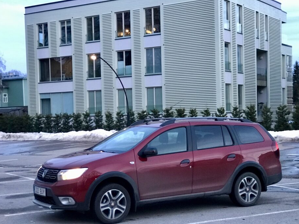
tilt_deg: -2.2
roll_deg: +1.1
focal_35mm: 64
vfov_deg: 22.9
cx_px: 154
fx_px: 553
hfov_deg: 30.3
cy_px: 125
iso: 320
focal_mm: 6.6
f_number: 2.8
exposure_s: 1/50
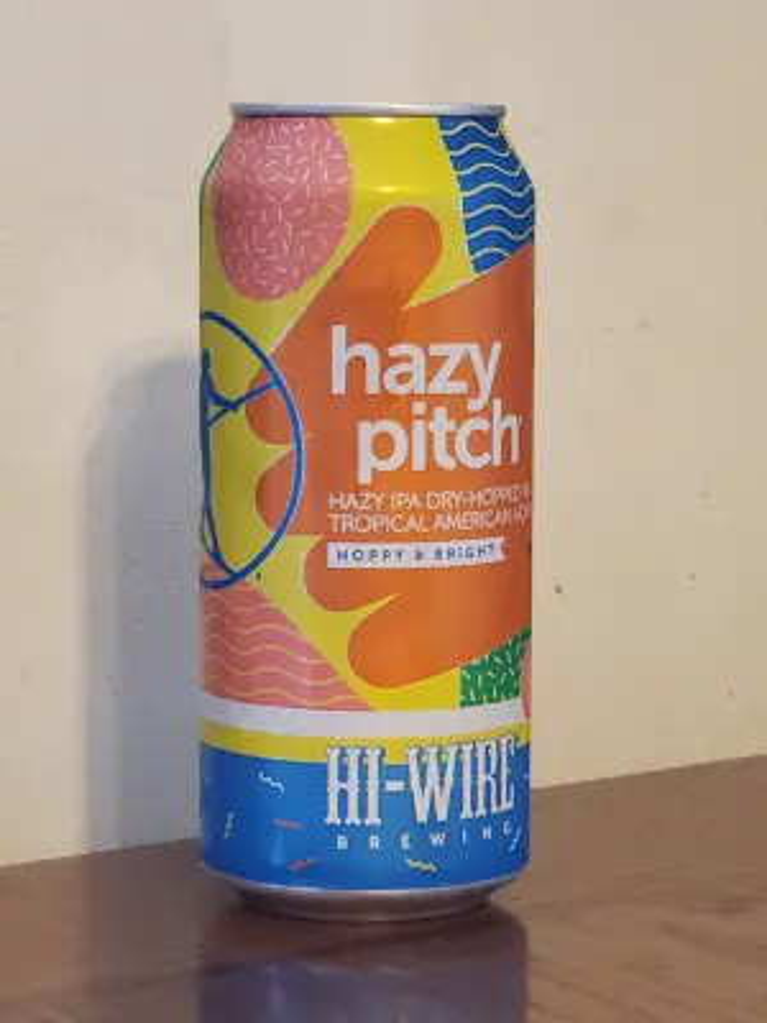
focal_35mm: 52
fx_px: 1536
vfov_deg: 36.8
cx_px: 384
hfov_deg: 28.0
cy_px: 512
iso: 400
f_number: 2.4
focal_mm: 6
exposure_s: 1/15
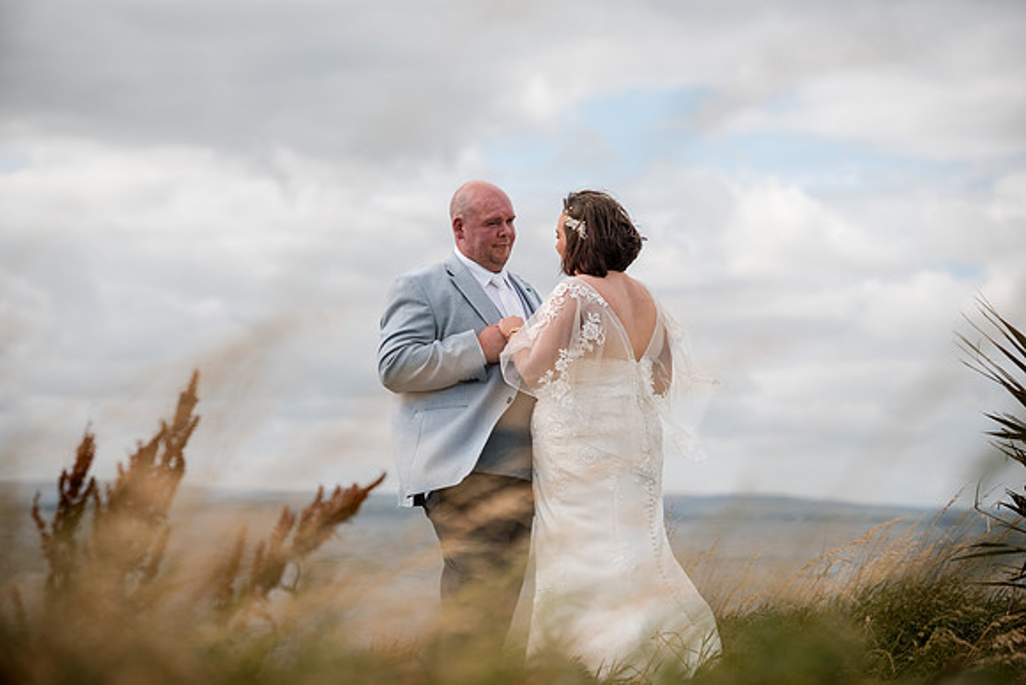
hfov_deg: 23.9
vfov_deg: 16.1
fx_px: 2423
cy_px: 342
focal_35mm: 85
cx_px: 513
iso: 100
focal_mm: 85
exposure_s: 1/2500
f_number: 3.2
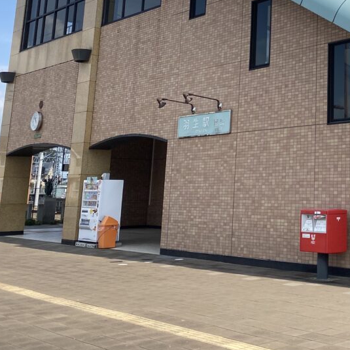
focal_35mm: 55
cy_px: 53
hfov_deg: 28.9
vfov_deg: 30.1
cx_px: 359
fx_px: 629
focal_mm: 4.25
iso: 32
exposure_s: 1/3401
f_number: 1.8
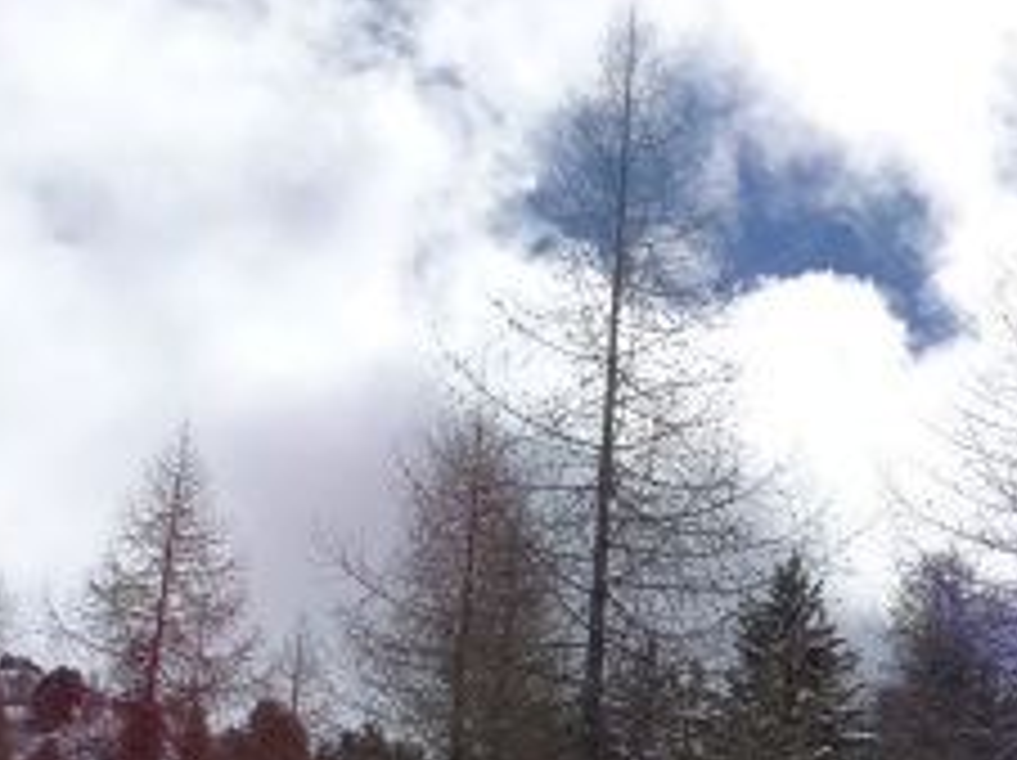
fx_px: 2495
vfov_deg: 16.8
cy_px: 832
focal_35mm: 85
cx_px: 1098
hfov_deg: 21.9
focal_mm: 4.1
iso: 80
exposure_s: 1/2000
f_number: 4.5
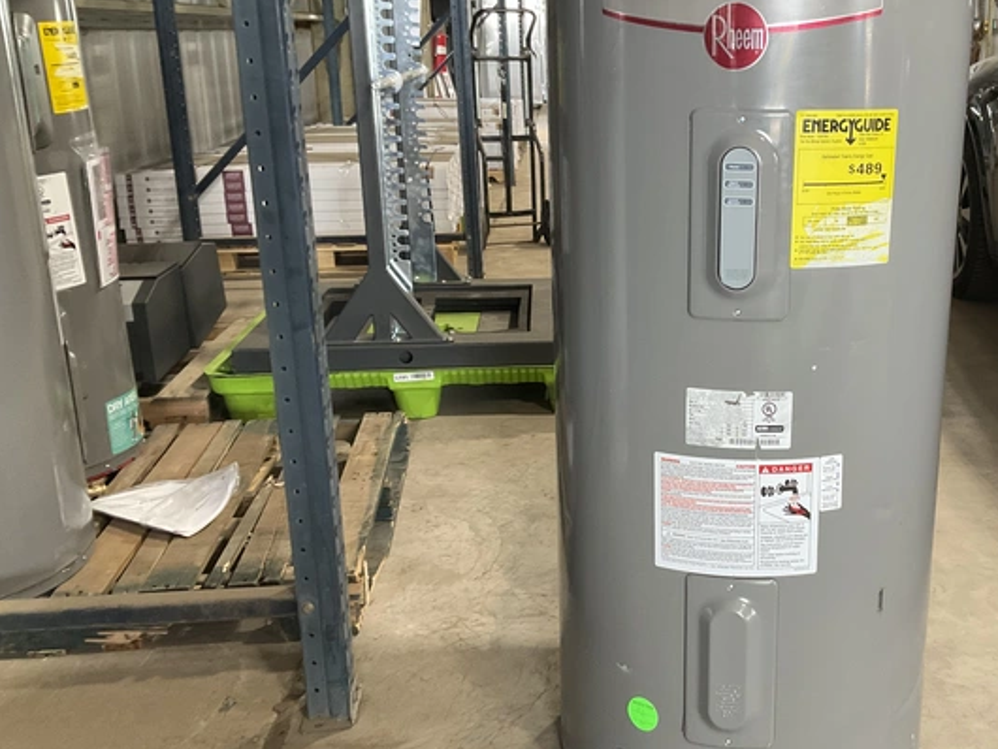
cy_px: 392
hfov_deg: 44.9
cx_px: 689
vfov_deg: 35.2
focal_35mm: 41
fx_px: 1183
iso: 125
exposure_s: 1/60
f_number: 1.8
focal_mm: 3
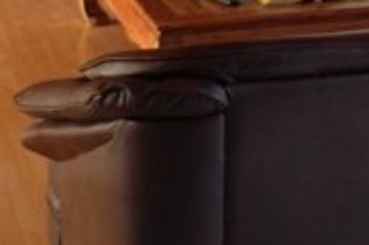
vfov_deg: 10.2
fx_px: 1310
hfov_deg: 16.0
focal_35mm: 128
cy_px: -149
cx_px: 258
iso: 100
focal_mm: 4.28
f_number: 2.4
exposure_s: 1/20
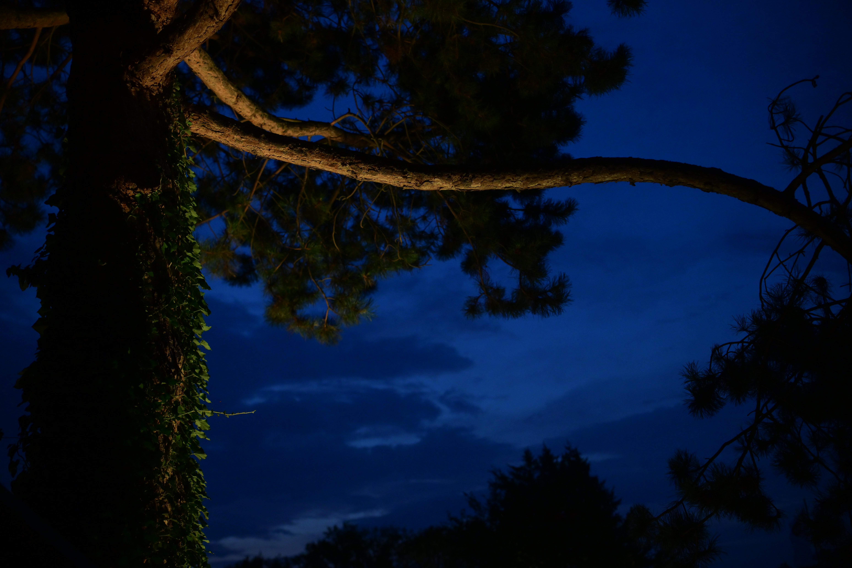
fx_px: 828
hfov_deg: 54.4
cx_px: 426
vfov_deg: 37.9
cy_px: 284
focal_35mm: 35
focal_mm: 35
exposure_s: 1/60
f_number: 2.5
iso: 2000
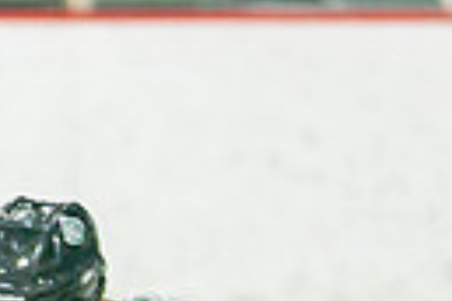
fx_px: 20062
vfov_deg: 0.9
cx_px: 388
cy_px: 748
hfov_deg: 1.3
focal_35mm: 1598
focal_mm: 182
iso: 400
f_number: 3.2
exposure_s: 1/640
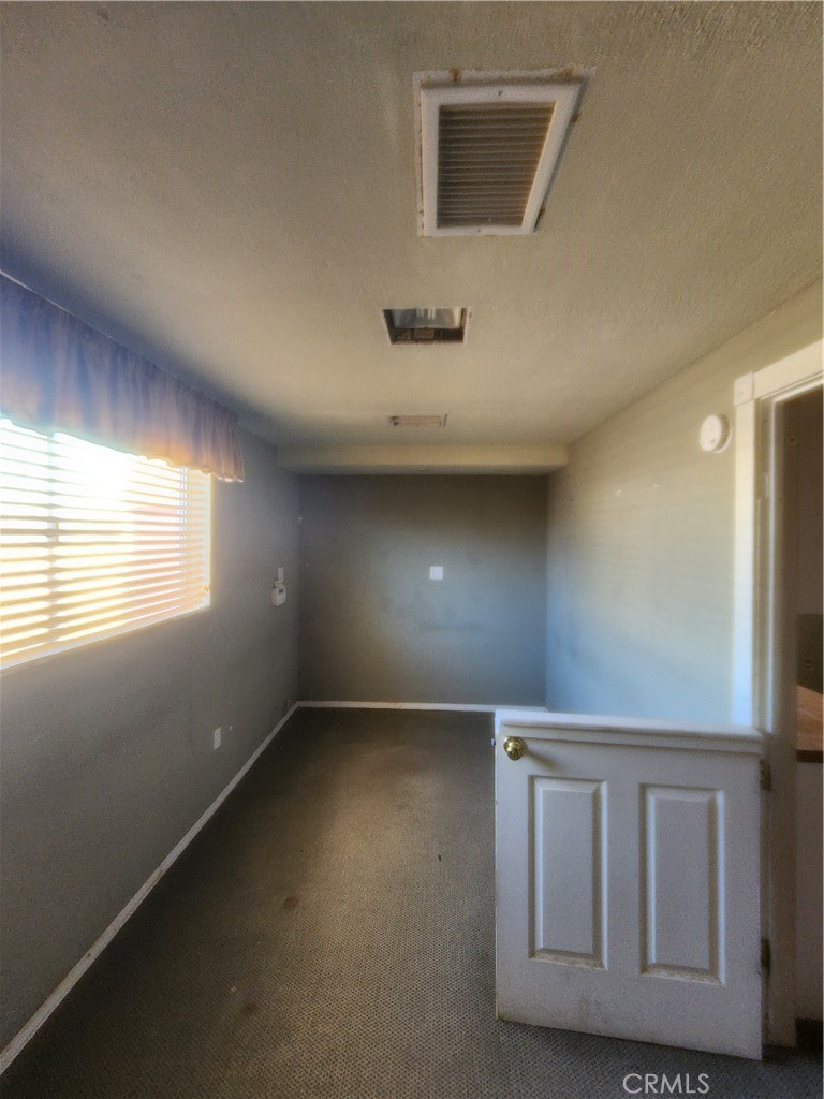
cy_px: 550
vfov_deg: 106.2
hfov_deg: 89.9
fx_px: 413
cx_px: 412
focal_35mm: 13
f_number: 2.2
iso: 200
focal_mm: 2.2
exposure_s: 1/60
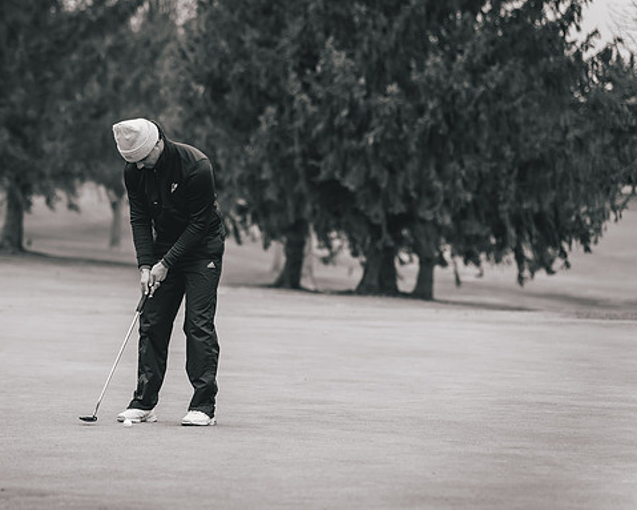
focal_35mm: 143
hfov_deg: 13.4
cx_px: 181
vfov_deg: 10.8
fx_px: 2695
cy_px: 257
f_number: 2.8
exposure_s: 1/3200
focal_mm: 102
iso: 640
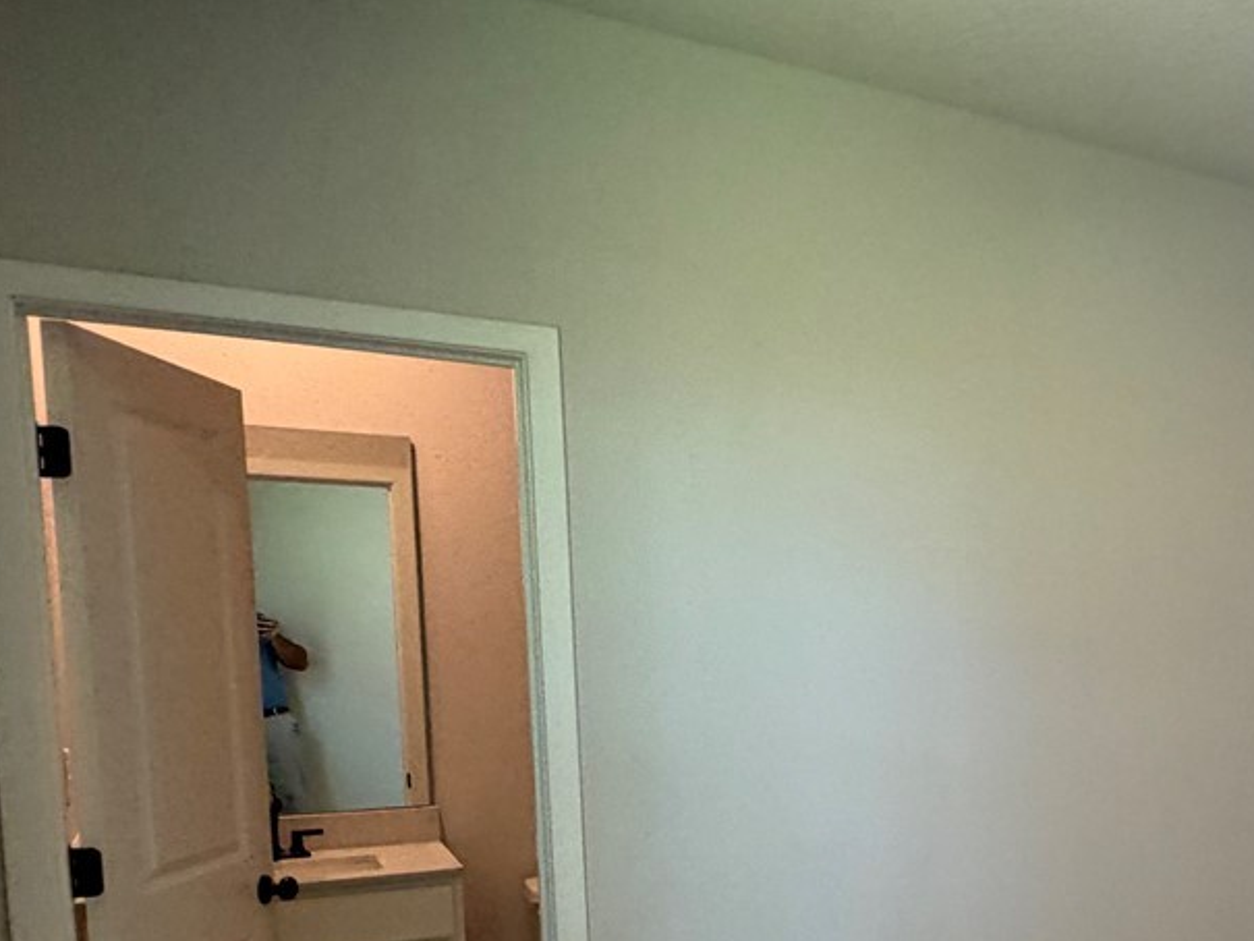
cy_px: 746
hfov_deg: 41.2
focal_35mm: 37
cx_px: 1347
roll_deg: +0.1
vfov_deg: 37.4
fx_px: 1341
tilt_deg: -4.4
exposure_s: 1/60
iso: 200
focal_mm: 2.22
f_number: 2.2
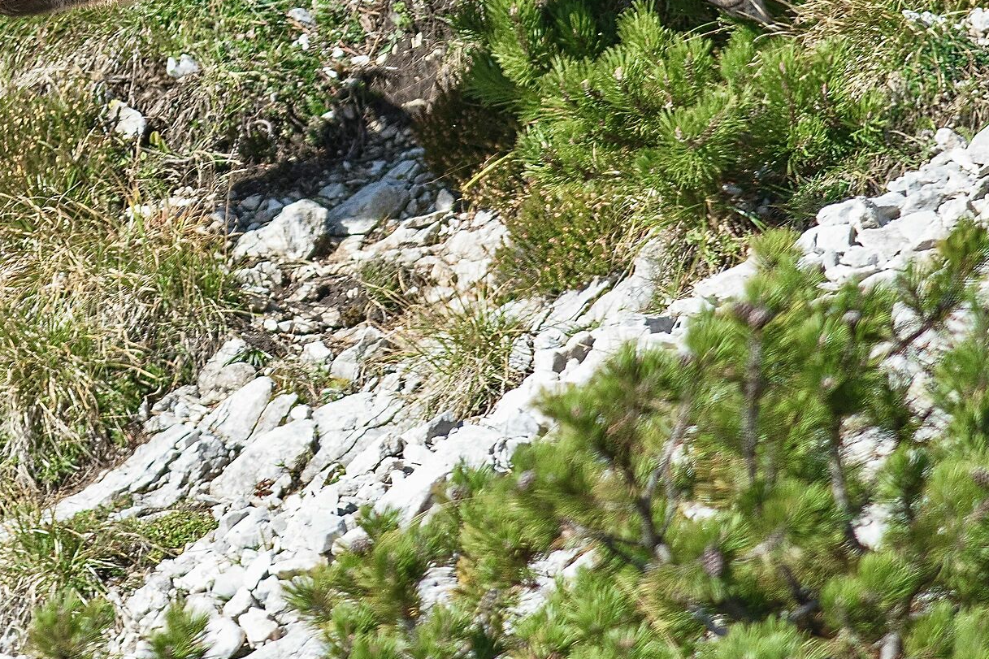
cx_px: 111
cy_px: 27
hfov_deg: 1.7
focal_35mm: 1242
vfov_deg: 1.1
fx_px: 34114
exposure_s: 1/1600
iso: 640
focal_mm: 420
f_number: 4.5
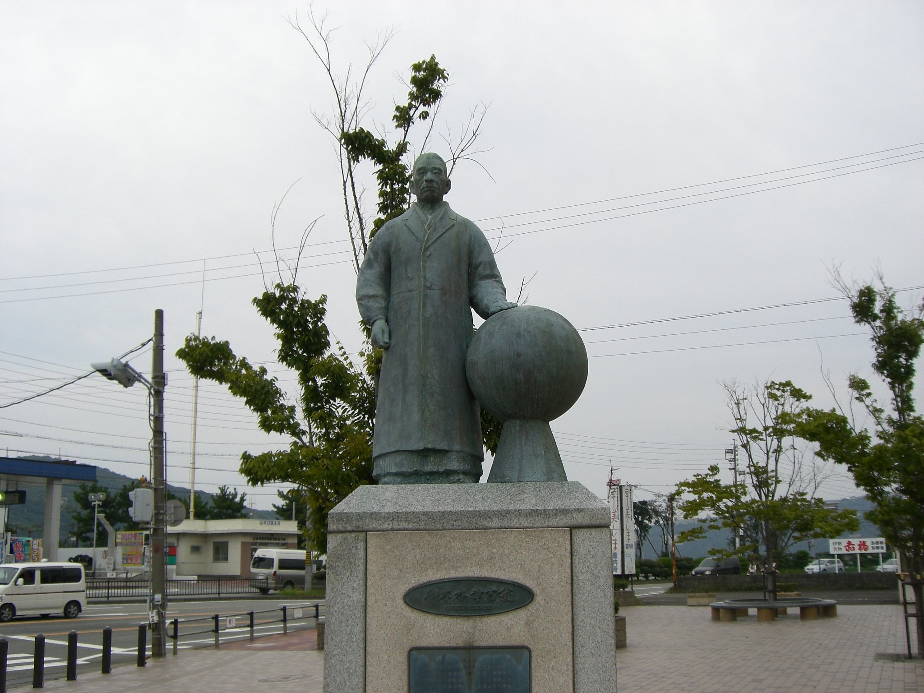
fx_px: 1014
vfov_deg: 37.7
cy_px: 346
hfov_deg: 49.0
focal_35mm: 38
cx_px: 462
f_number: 4.3
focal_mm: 6.2
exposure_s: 1/160
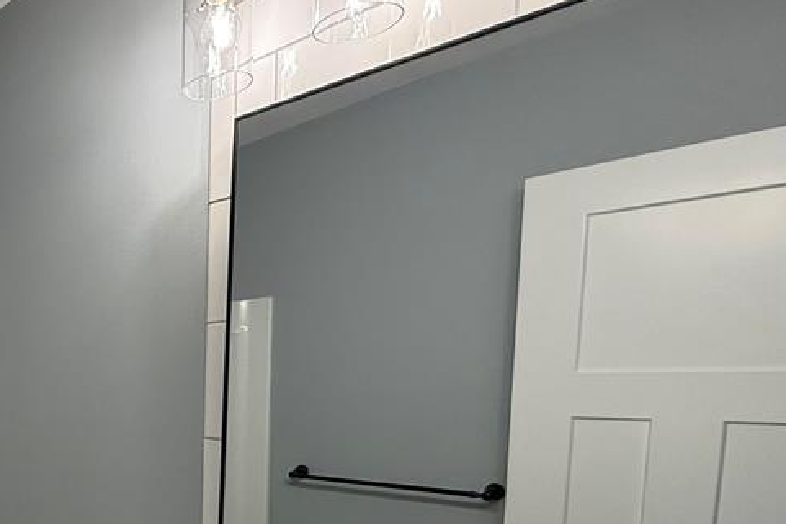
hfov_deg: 47.6
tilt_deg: -5.4
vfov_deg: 39.5
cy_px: 464
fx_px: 677
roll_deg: +0.9
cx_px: -34
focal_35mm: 31
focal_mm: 2.22
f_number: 2.2
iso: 200
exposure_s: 1/120
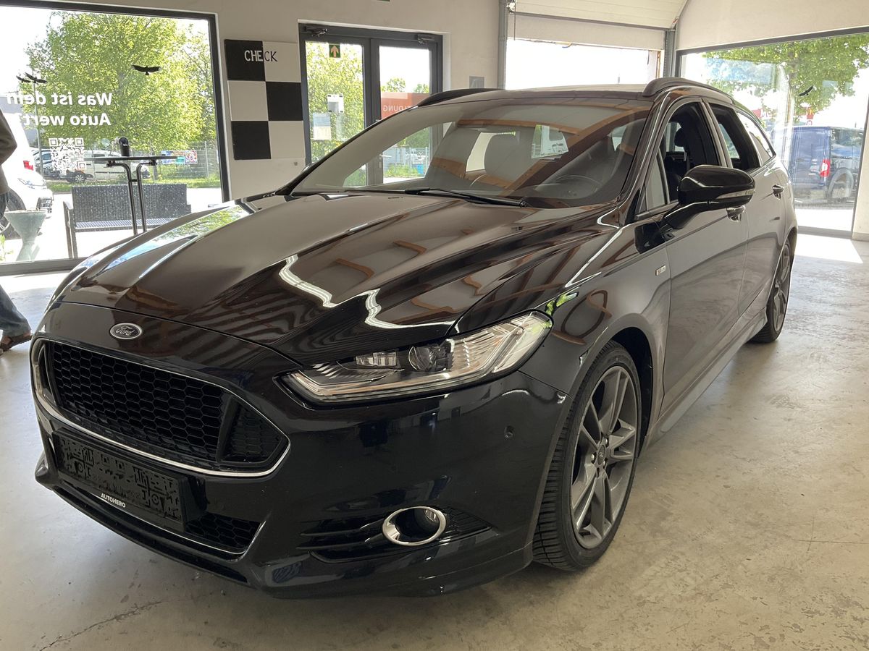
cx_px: 434
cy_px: 326
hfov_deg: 61.7
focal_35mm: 29
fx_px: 728
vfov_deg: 48.2
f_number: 1.8
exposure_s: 1/122
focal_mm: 3
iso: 40
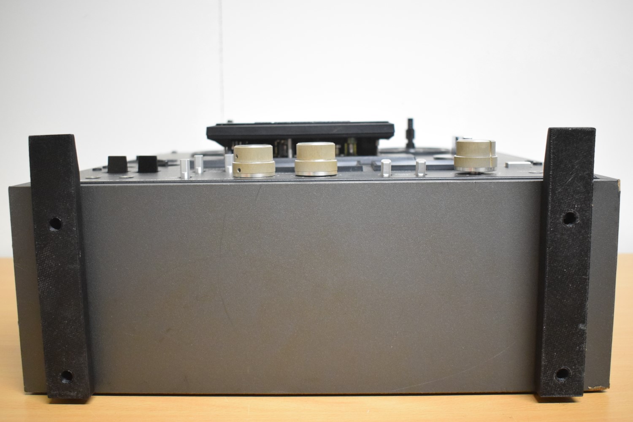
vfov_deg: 35.5
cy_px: 211
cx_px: 316
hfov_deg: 51.3
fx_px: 659
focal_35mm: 38
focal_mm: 25
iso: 3200
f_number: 4
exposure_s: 1/100
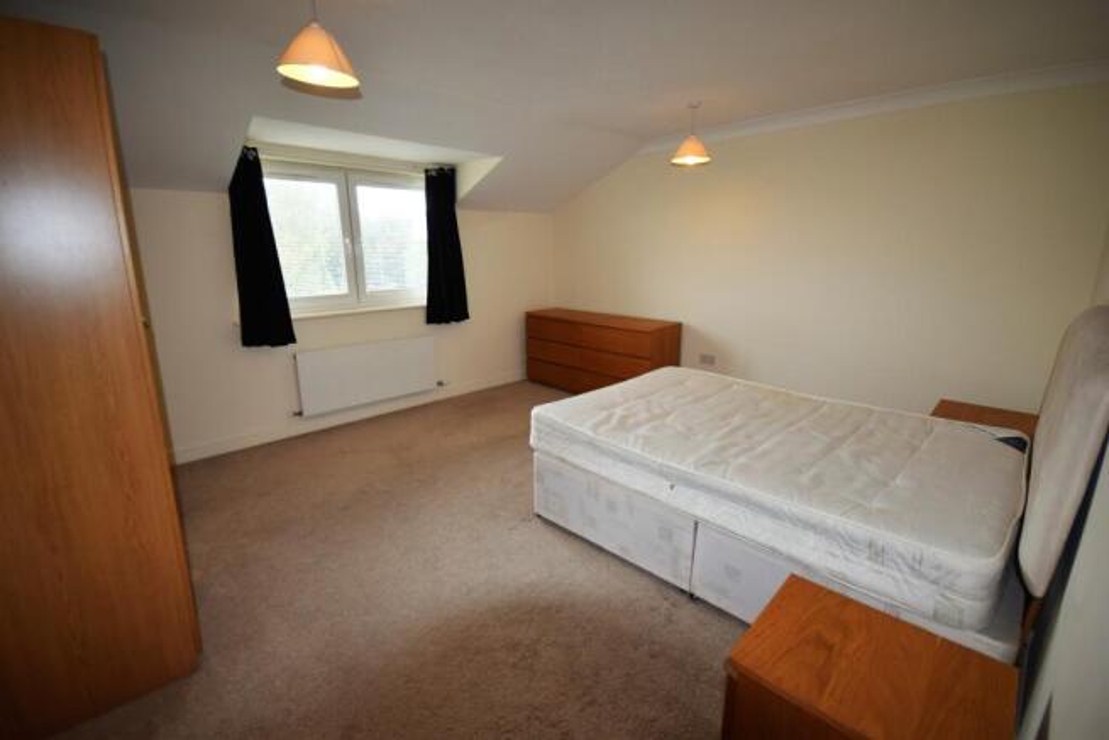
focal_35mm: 15
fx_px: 462
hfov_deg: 100.4
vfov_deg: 77.4
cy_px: 370
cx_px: 554
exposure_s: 1/100
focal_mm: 10
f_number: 5
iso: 800
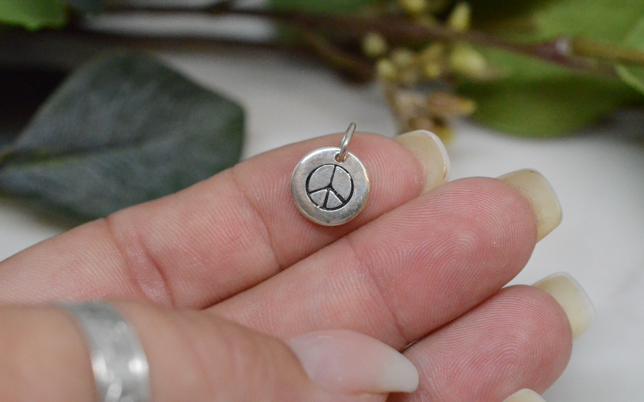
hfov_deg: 33.0
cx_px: 327
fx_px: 1088
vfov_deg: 21.0
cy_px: 200
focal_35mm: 62
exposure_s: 1/1250
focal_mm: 40
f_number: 8
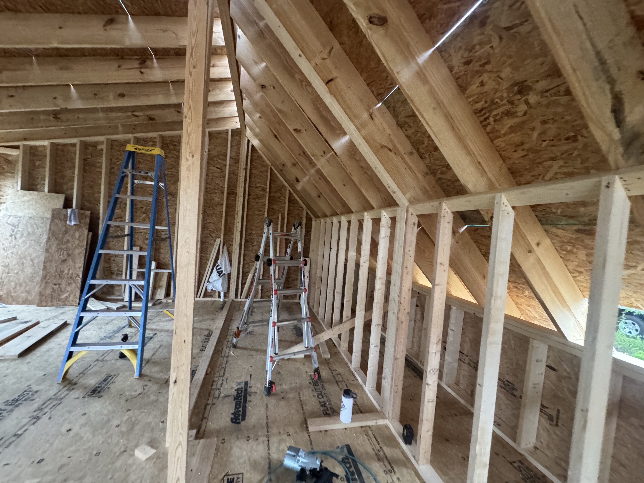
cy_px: 242
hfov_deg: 102.1
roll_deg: -0.9
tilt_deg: -1.6
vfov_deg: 85.7
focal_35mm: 14
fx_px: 260
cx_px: 322
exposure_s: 1/60
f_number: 2.2
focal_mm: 2.22
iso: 1000
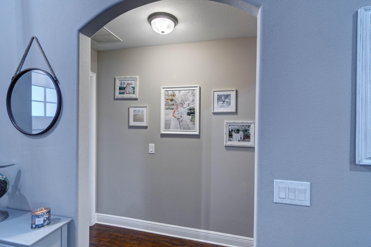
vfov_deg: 73.7
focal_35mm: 16
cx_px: 186
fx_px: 165
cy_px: 124
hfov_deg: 96.7
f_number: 8
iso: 400
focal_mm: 11
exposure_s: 1/30
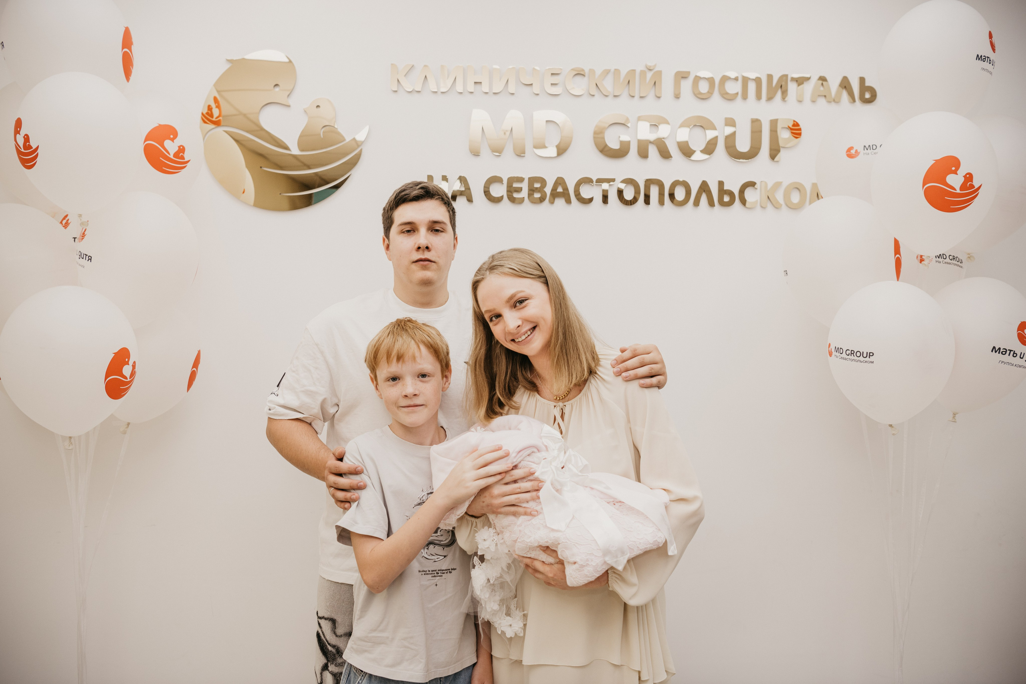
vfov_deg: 42.3
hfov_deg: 60.3
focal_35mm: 31
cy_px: 342
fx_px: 883
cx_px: 513
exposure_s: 1/160
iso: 400
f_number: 4
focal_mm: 31
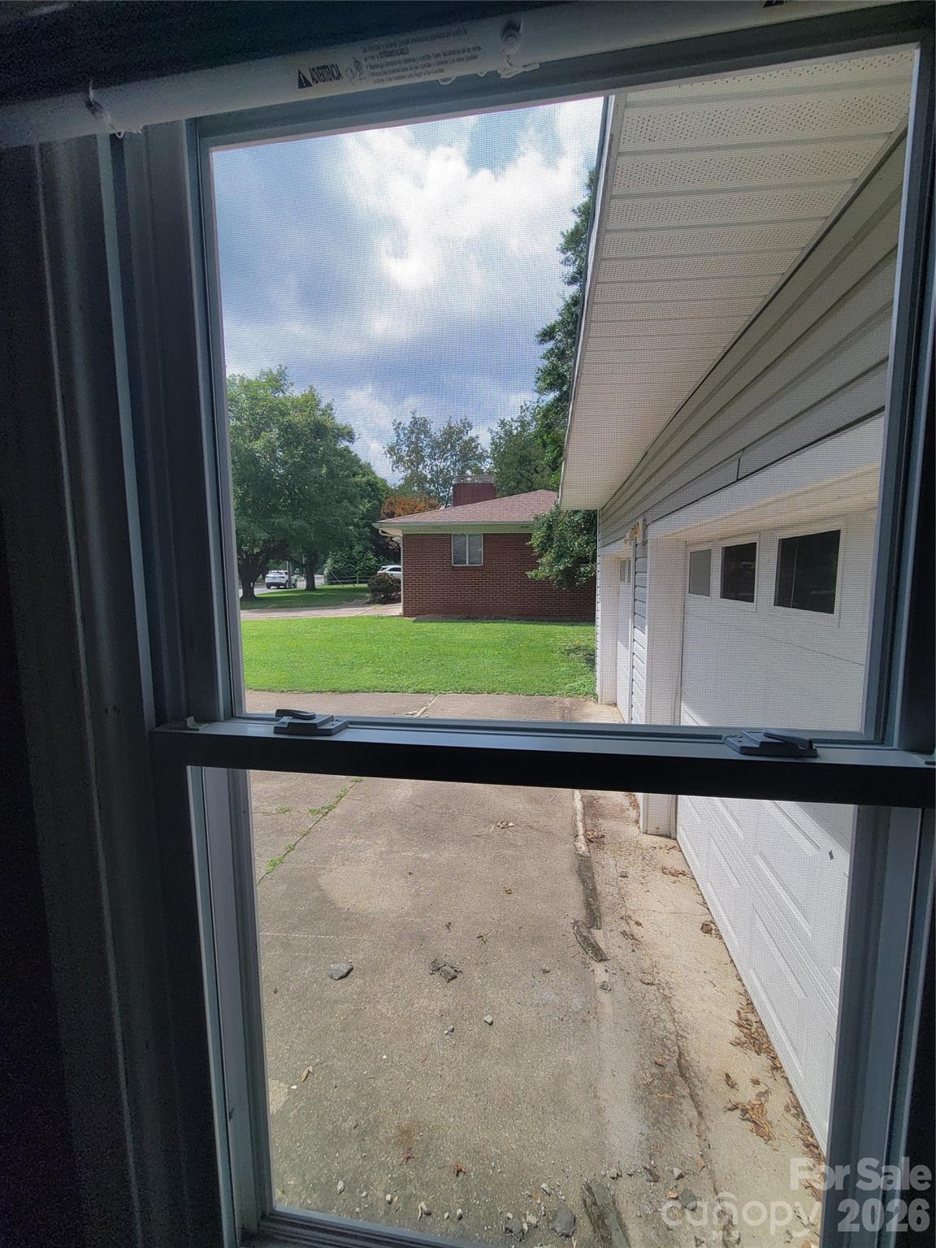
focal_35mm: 13
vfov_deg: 106.2
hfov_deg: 89.9
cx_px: 468
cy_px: 624
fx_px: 469
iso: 50
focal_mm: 2.2
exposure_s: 1/640
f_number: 2.2
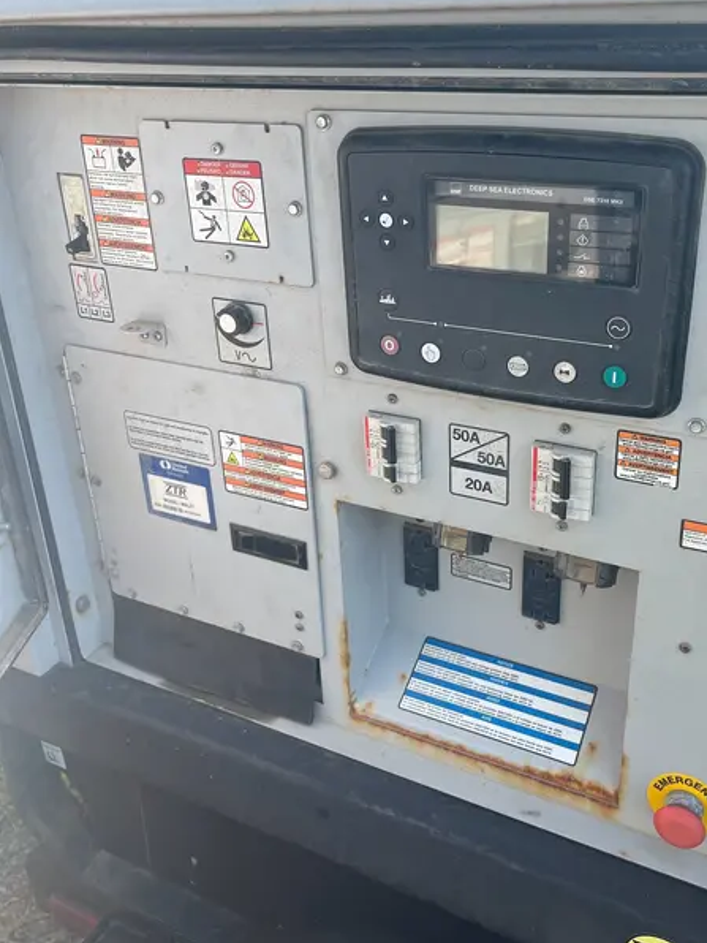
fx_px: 871
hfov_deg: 43.9
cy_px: 422
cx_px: 433
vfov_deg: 56.7
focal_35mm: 32
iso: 50
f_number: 1.6
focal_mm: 5.1
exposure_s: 1/935
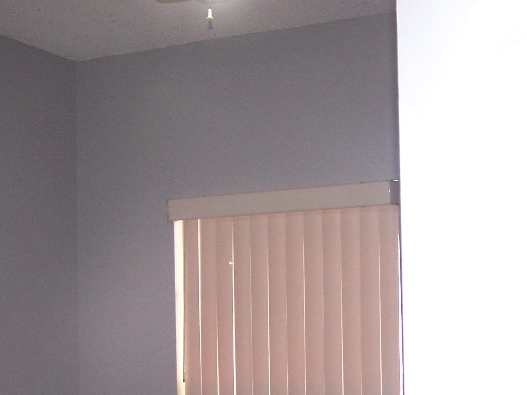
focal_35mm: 73
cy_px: 352
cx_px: 268
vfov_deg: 19.8
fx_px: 1111
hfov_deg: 26.7
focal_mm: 6.3
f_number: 2.8
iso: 140
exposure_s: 1/60
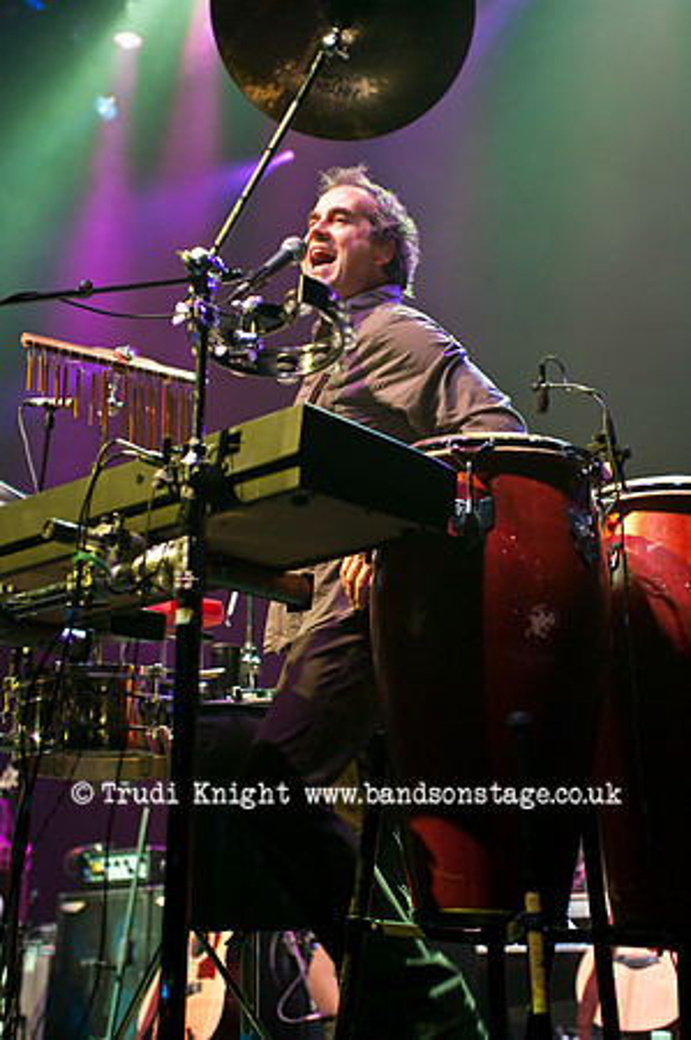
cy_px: 520
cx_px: 346
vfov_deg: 28.9
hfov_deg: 19.4
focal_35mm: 70
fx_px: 2020
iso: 2500
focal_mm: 70
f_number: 2.8
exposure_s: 1/100
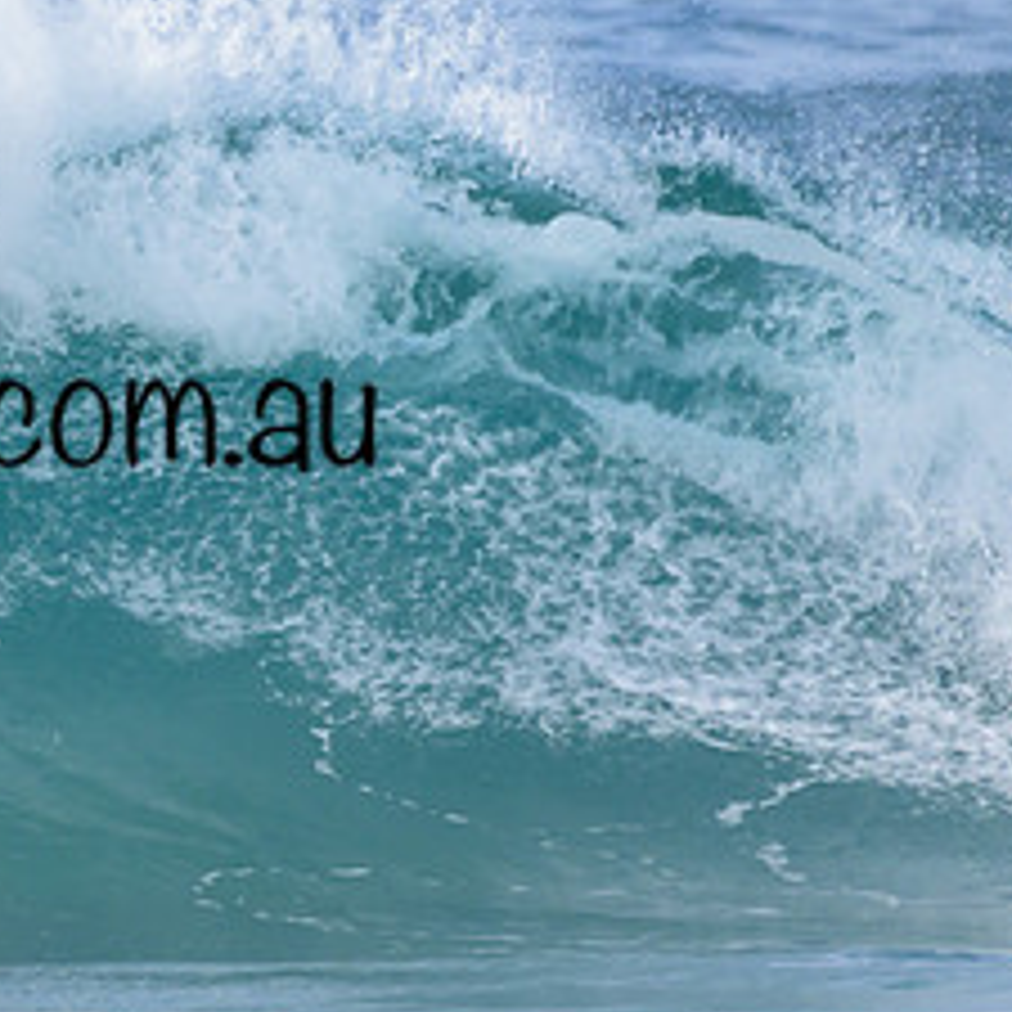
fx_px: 72436
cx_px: -99
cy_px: 362
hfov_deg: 0.8
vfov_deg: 0.8
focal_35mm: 2190
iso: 1100
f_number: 11
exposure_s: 1/2000
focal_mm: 1000
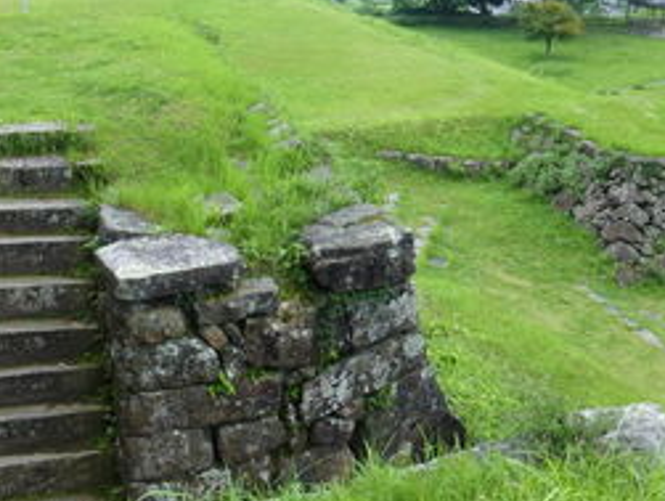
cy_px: 207
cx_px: 291
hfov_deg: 43.7
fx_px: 827
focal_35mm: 43
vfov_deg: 33.6
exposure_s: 1/200
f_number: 4
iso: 100
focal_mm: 4.3
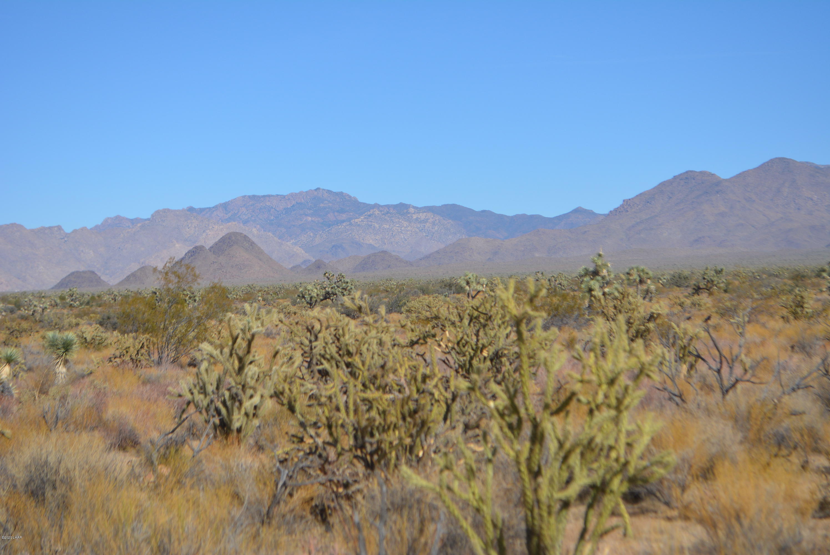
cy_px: 278
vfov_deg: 16.6
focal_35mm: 82
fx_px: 1904
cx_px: 415
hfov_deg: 24.6
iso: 400
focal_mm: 55
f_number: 7.1
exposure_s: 1/1600
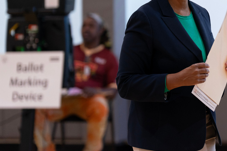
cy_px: 45
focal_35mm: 276
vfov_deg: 5.0
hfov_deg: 7.5
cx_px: 165
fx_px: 1739
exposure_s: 1/400
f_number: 3.5
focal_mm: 173
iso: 1000
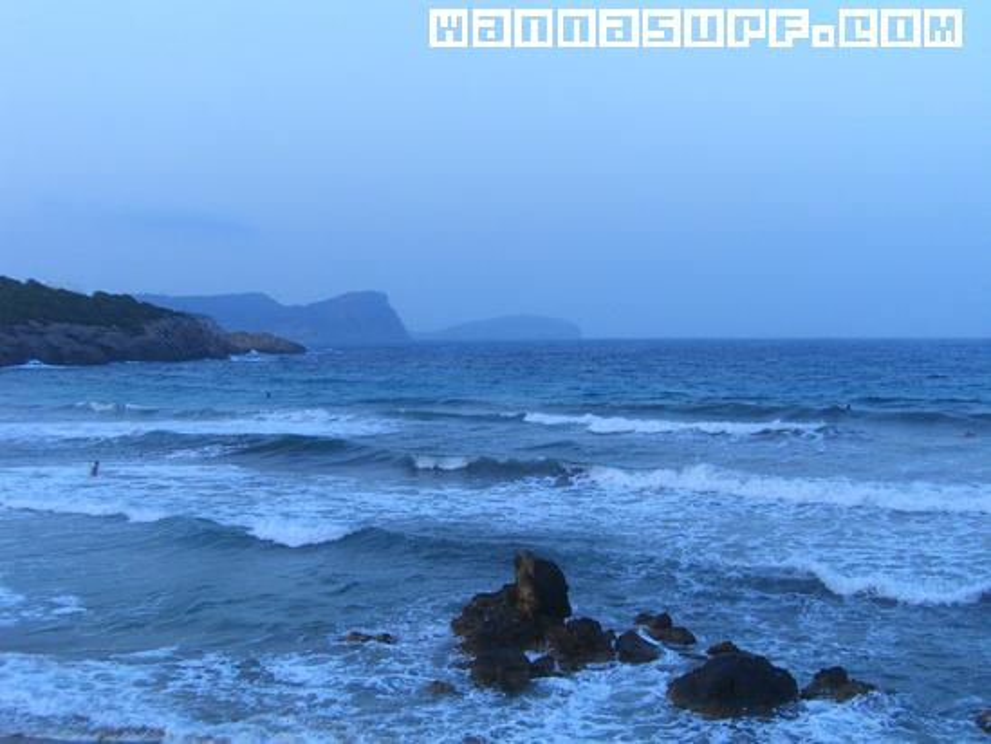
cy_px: 372
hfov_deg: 40.4
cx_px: 496
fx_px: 1346
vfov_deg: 30.9
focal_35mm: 47
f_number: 3
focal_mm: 7.6
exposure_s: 1/100
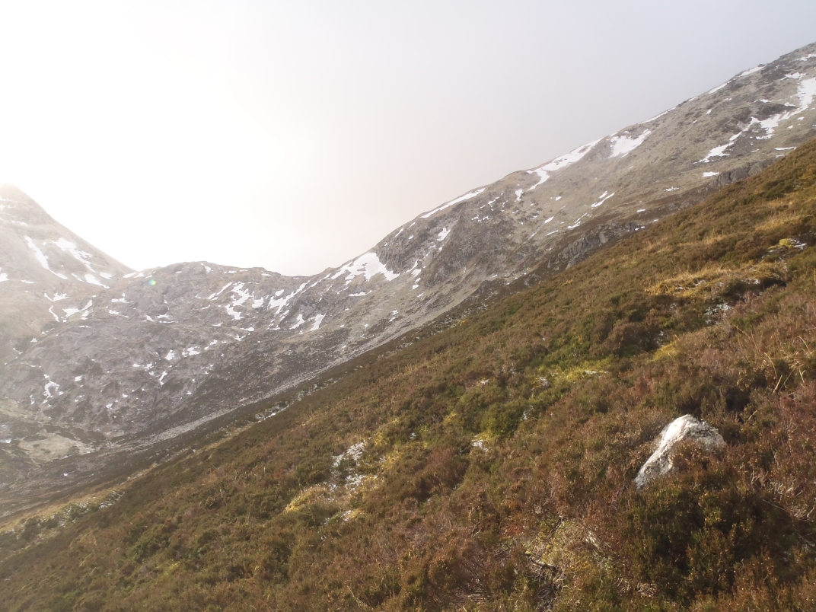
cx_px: 408
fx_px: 660
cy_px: 306
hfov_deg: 63.4
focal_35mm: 28
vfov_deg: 49.7
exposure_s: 1/100
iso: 80
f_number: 4.5
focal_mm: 5
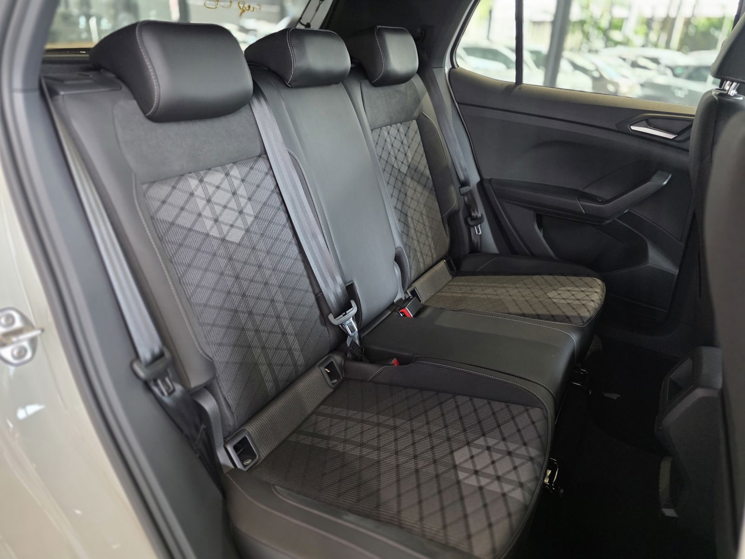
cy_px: 280
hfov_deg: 73.9
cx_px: 372
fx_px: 495
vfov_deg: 58.9
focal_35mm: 23
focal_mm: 6.3
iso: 800
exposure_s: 1/100
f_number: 1.7
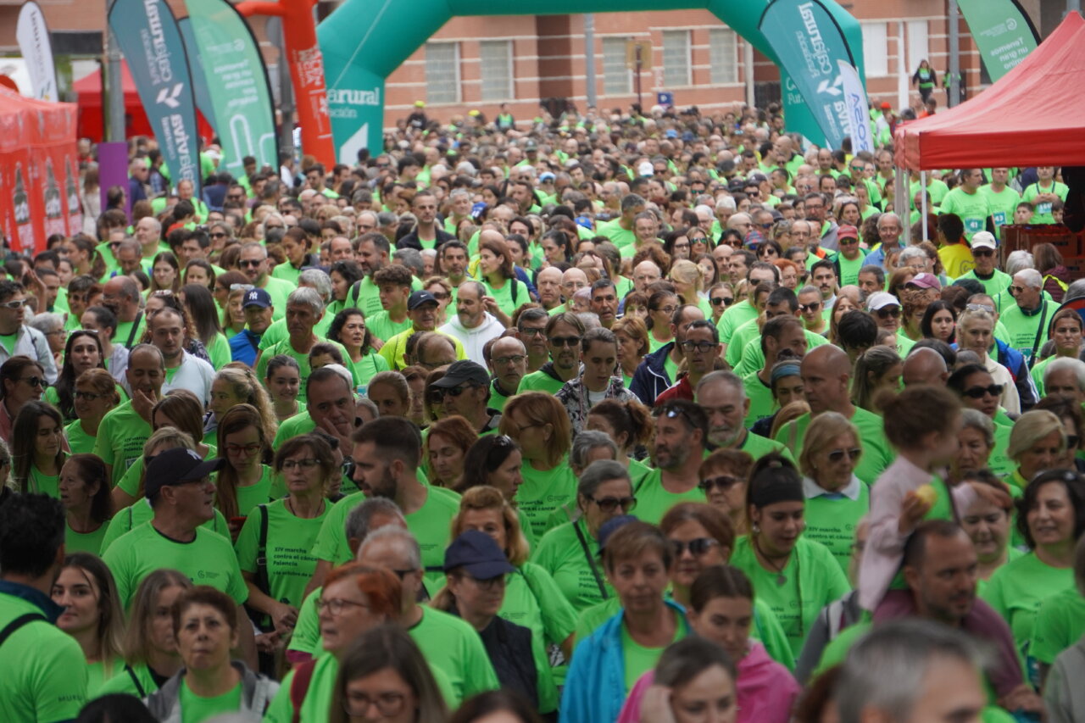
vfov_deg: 4.4
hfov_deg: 6.5
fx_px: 9492
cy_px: 362
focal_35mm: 315
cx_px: 542
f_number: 6.3
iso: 500
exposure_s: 1/400
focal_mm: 210
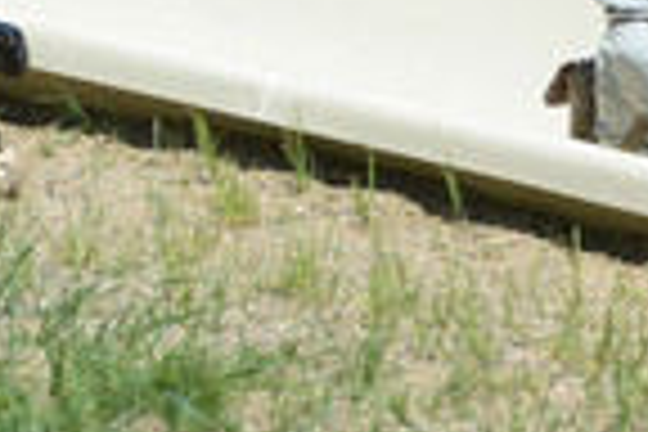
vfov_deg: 2.5
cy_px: 205
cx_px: 873
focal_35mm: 540
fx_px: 9719
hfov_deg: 3.8
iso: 400
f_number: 6.3
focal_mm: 195
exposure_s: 1/1250
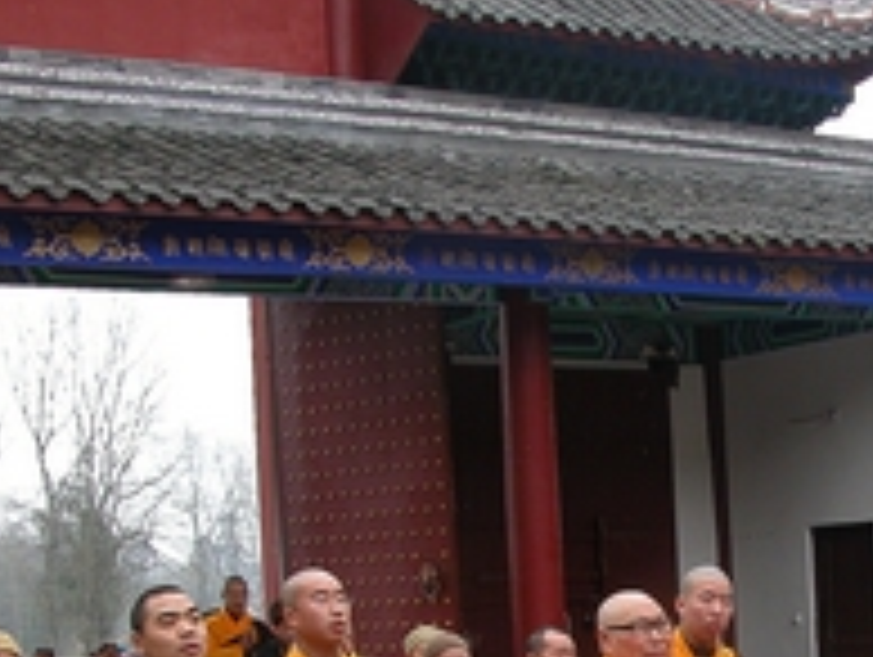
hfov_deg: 23.7
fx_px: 2045
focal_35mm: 81
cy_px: 684
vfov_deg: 17.7
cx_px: 724
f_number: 3.2
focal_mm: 8.9
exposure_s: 1/65.7
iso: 100
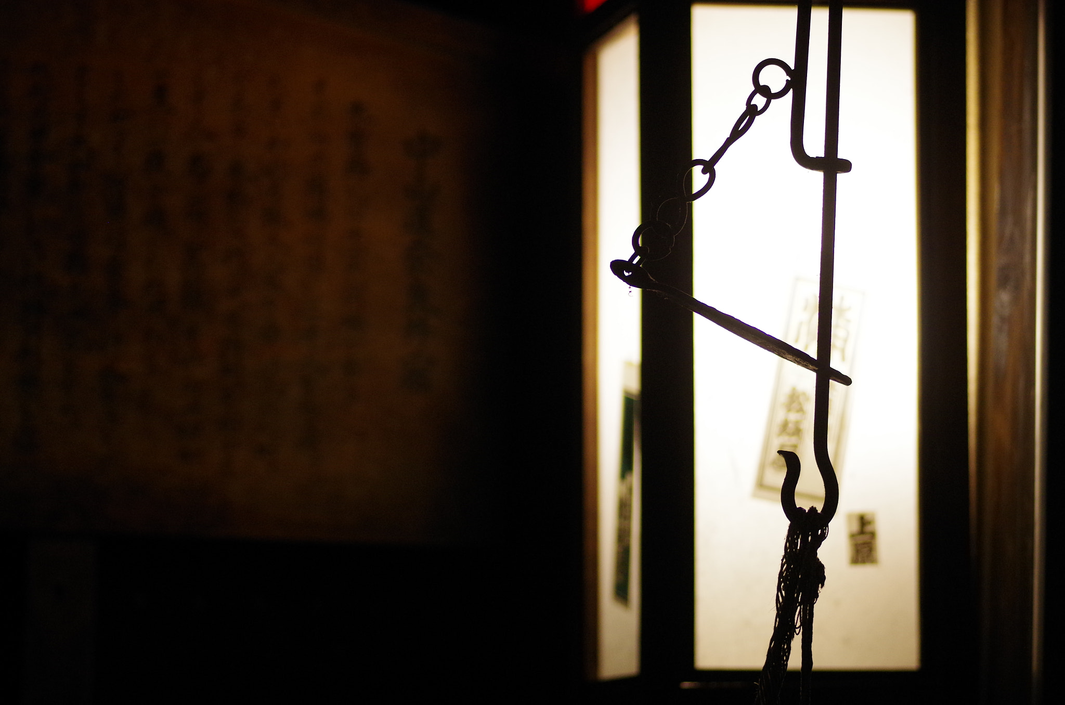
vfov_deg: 9.1
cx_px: 532
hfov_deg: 13.7
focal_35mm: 150
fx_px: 4428
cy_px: 352
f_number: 2.8
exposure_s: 1/160
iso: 1600
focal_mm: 100
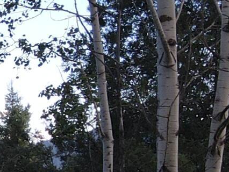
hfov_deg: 10.6
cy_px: 217
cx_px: -248
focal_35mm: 169
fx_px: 1119
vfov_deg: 8.7
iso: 100
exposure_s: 1/120
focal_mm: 4.5
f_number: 2.8
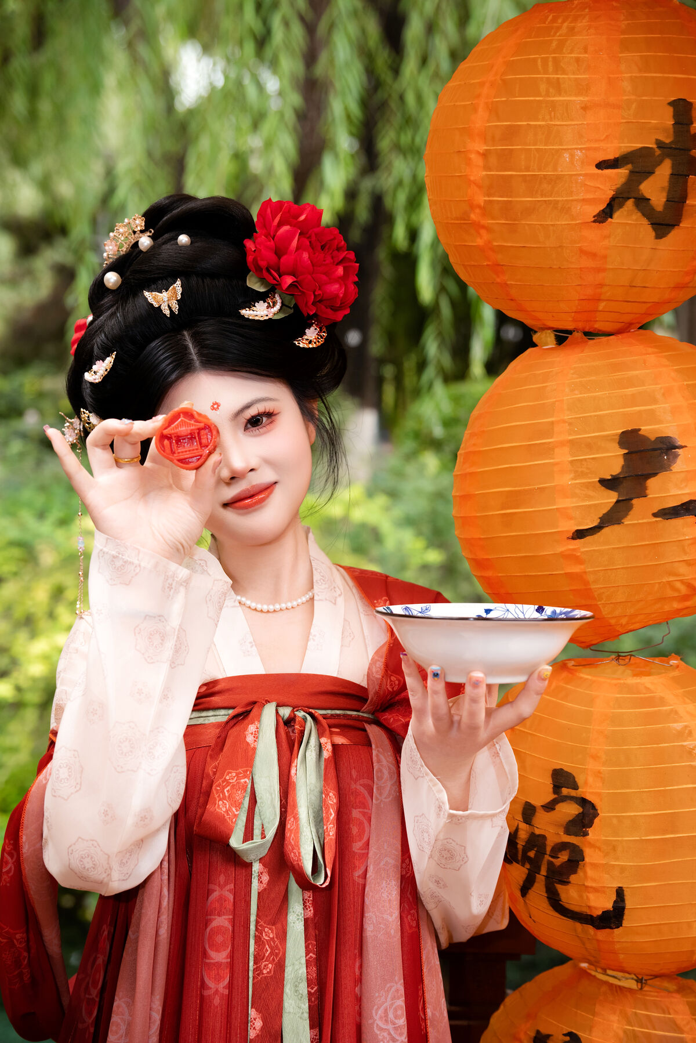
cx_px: 348
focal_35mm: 56
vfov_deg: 35.6
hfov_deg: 24.2
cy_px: 522
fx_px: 1623
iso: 800
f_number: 4
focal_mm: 56
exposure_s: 1/125
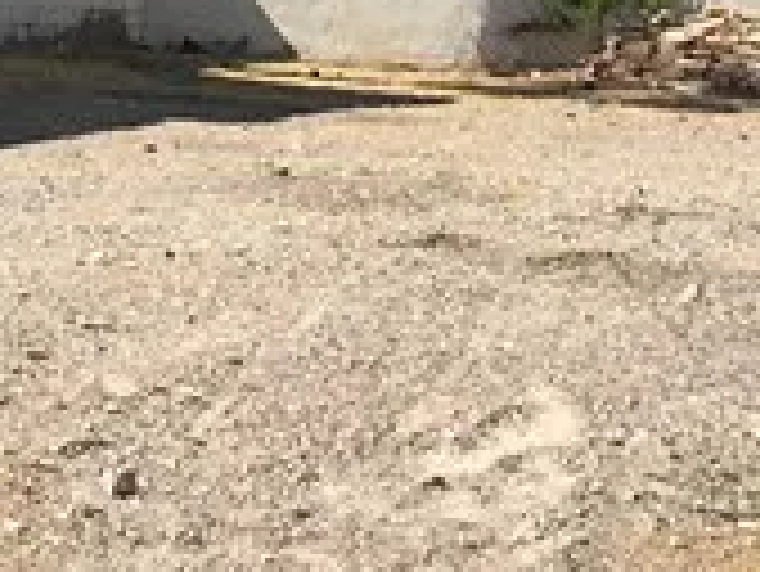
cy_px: -392
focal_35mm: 176
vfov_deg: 8.2
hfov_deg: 11.2
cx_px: 148
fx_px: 3867
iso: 25
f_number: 2.2
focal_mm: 4.15
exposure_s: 1/1570
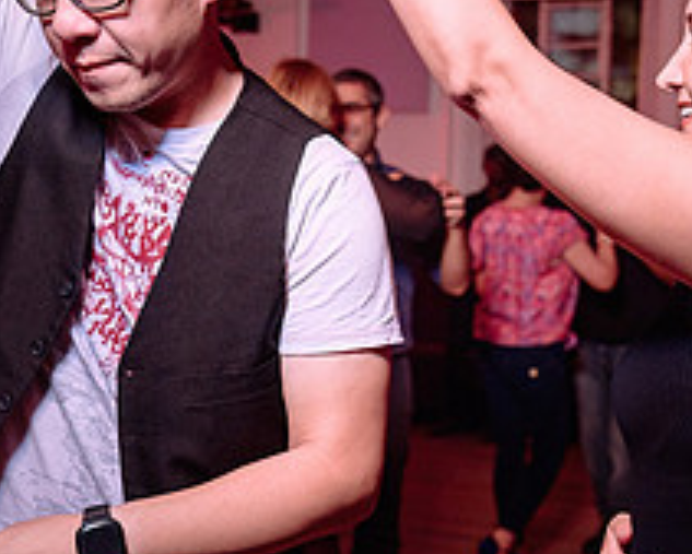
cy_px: 264
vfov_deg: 24.6
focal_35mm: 62
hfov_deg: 30.4
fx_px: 1270
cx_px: 413
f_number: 3.2
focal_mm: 24
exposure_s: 1/100
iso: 800
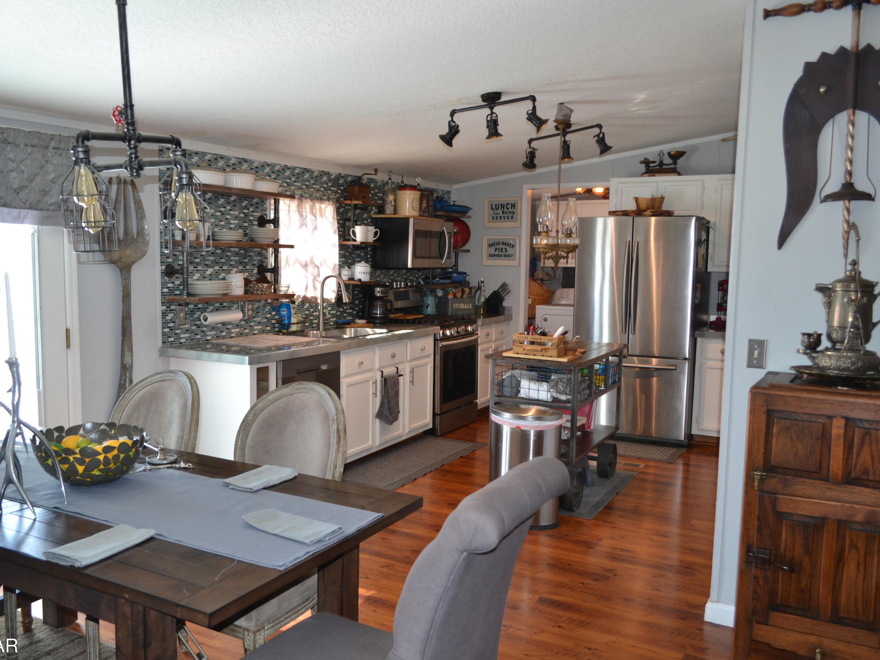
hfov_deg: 59.9
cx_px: 398
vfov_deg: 46.8
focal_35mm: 30
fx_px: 763
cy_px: 338
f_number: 4
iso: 400
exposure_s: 1/100
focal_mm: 18
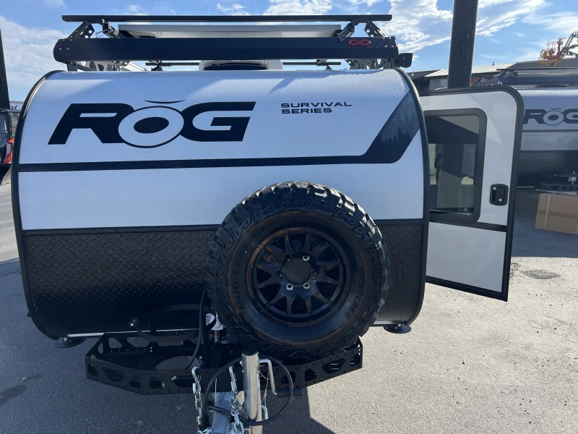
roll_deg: -0.1
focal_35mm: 26
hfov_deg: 67.3
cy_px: 217
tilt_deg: -12.8
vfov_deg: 53.1
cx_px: 289
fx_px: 434
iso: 50
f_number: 1.5
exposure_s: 1/2083
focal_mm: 5.7
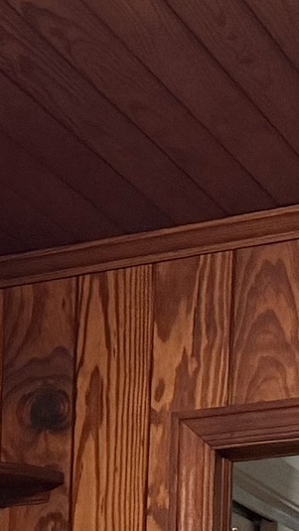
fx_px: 2114
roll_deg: +0.4
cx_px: -630
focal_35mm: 150
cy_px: 1128
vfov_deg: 12.3
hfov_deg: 7.1
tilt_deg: -6.9
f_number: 1.78
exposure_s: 1/60
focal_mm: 6.76
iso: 250
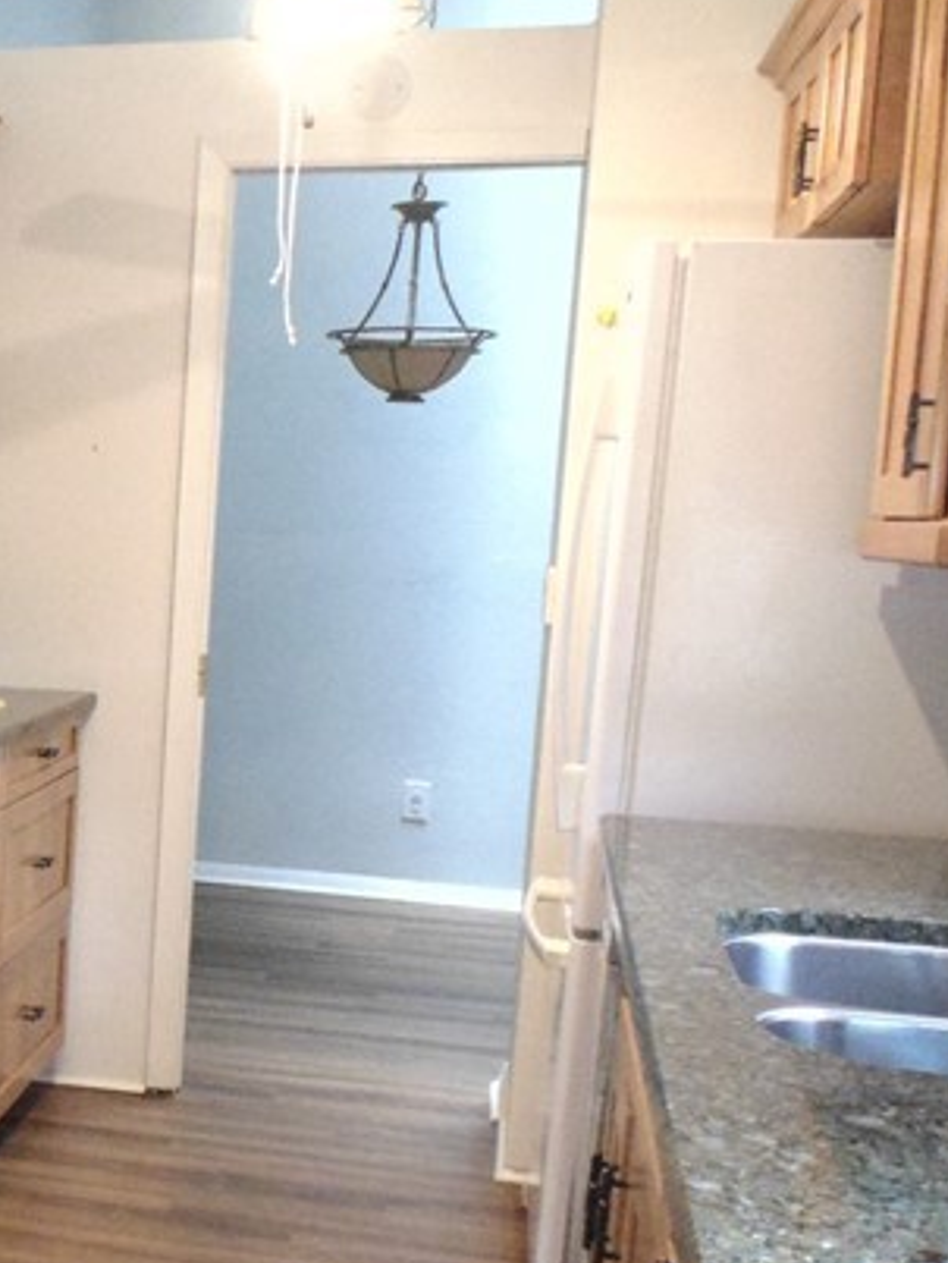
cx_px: -314
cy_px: 807
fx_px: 2043
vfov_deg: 34.1
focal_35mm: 56
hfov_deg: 23.0
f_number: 3.1
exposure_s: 1/30
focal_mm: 4
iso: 400
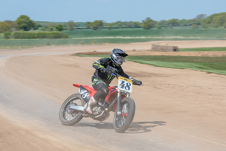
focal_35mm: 129
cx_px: 130
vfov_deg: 10.7
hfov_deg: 15.9
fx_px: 808
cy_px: 92
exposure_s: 1/160
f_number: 8
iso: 100
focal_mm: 100
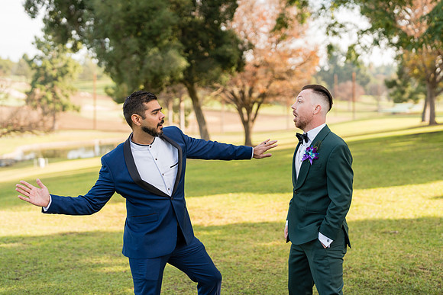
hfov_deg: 39.6
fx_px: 615
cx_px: 222
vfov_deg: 27.0
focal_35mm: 50
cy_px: 148
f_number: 2
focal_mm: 50
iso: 320
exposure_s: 1/2000
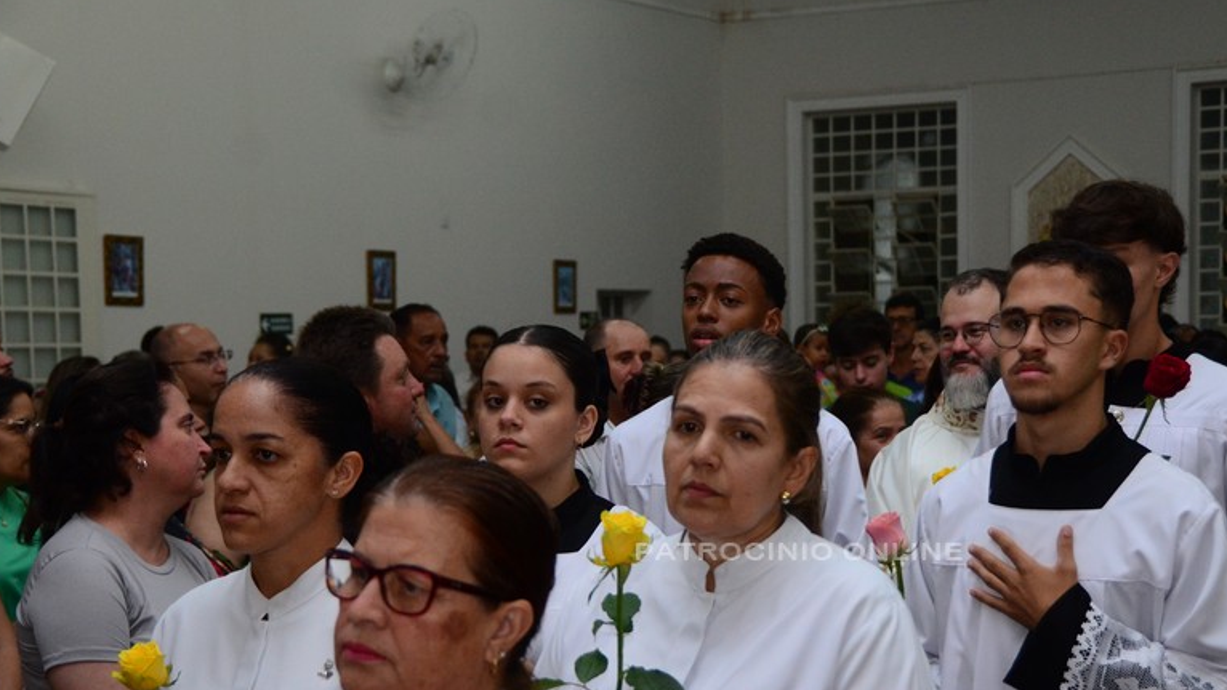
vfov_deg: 15.7
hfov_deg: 27.5
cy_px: 460
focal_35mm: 77
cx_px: 667
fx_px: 2505
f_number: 5
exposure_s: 1/200
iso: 1600
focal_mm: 42
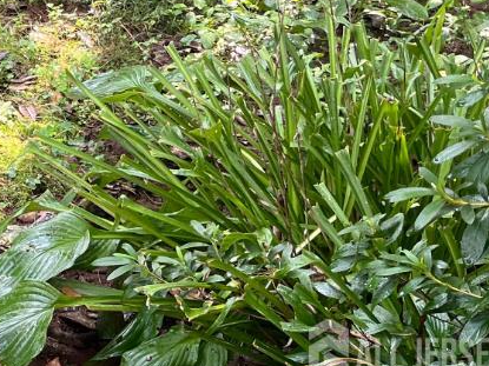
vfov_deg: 14.2
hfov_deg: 18.1
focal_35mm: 94
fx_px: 1327
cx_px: -284
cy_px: -257
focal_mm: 5.1
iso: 50
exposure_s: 1/143
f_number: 1.6
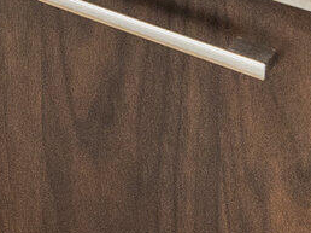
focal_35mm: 112
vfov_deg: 9.6
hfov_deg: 11.1
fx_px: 1005
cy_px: -500
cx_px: -626
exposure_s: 1/40
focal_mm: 15
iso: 2000
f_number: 8
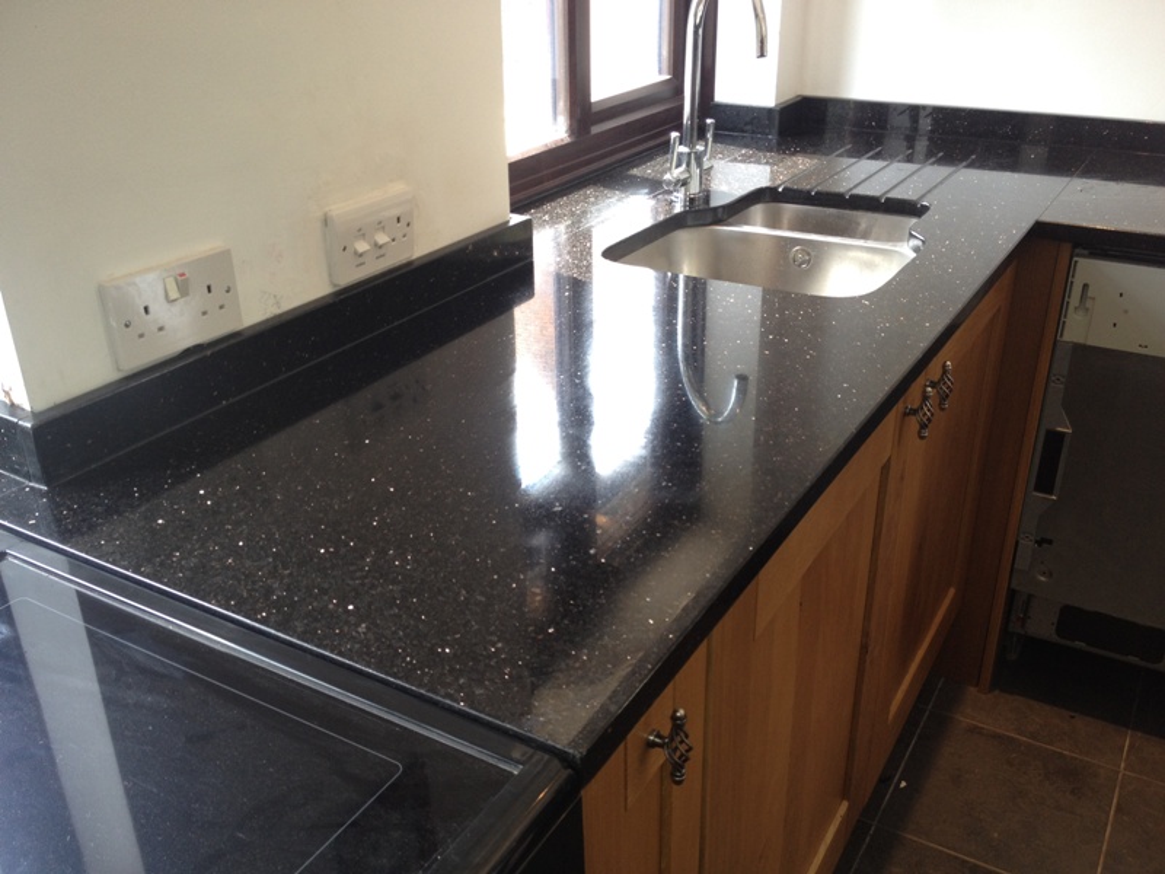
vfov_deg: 40.7
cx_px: 582
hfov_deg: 52.6
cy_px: 437
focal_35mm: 35
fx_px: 1178
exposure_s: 1/30
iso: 80
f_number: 2.4
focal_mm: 4.28
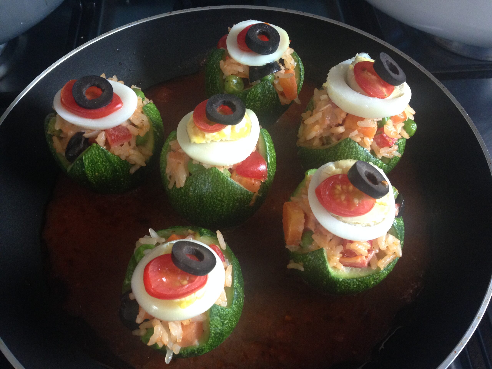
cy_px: 184
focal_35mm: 33
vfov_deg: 42.9
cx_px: 246
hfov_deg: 55.4
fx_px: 469
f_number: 2.4
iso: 250
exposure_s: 1/20
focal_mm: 4.12
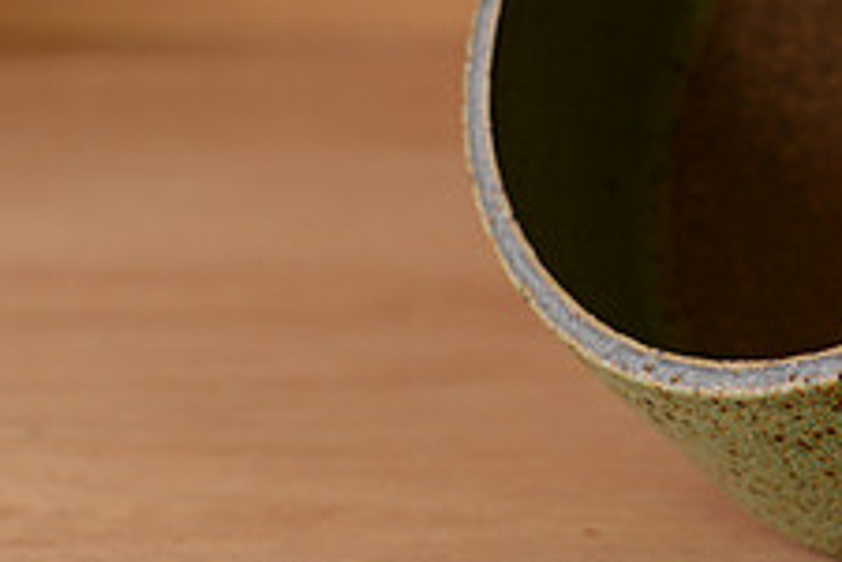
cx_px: 1018
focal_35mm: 129
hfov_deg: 15.3
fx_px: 3017
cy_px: 54
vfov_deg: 10.6
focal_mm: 50
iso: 640
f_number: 4.5
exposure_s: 1/100
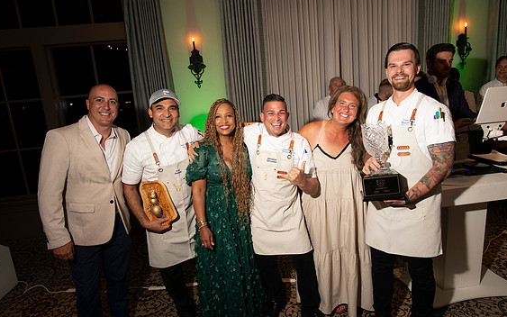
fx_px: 290
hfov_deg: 82.3
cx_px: 255
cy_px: 160
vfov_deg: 57.3
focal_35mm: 21
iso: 400
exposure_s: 1/80
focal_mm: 20
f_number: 8
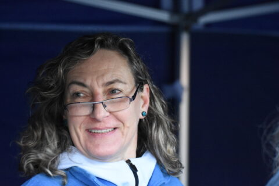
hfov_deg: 14.4
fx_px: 1104
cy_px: 93
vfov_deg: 9.6
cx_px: 140
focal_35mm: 142
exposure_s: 1/200
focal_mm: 95
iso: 6400
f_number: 4.2
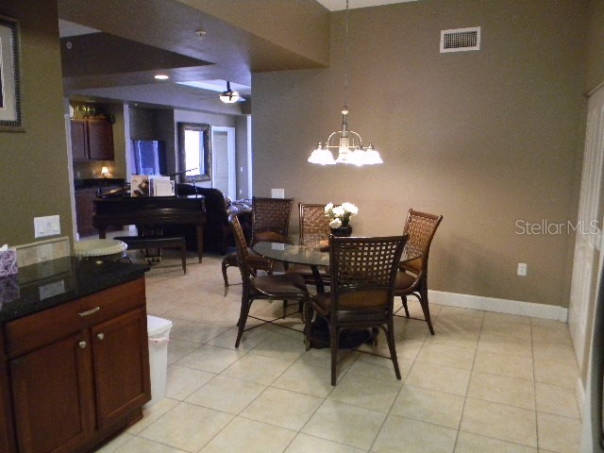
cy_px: 226
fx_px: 489
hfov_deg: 63.4
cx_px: 302
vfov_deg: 49.7
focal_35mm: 28
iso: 400
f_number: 3.5
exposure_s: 1/23
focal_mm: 5
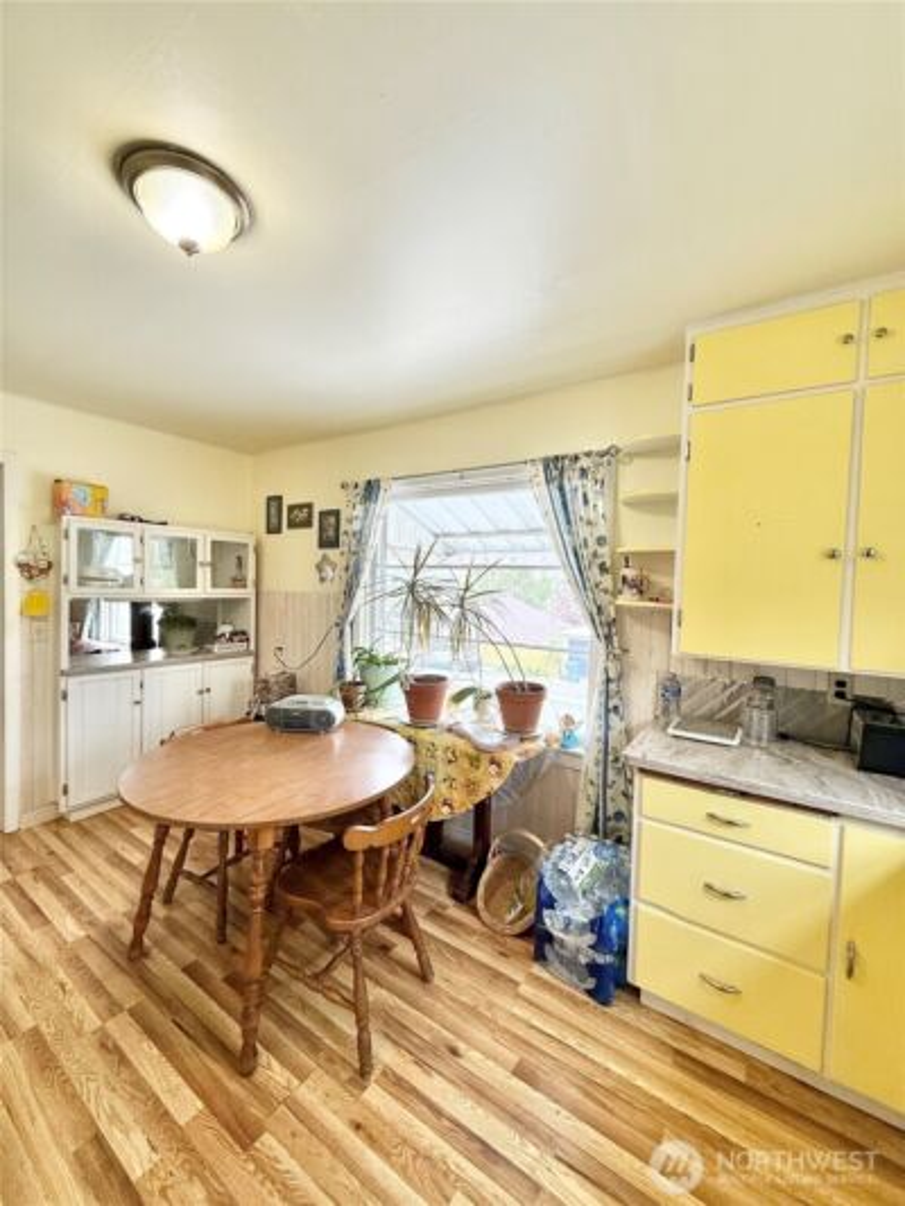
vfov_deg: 102.1
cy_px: 603
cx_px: 452
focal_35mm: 14
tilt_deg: -1.1
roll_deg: -2.4
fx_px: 488
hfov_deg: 85.7
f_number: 2.2
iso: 80
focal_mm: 2.22
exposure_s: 1/120
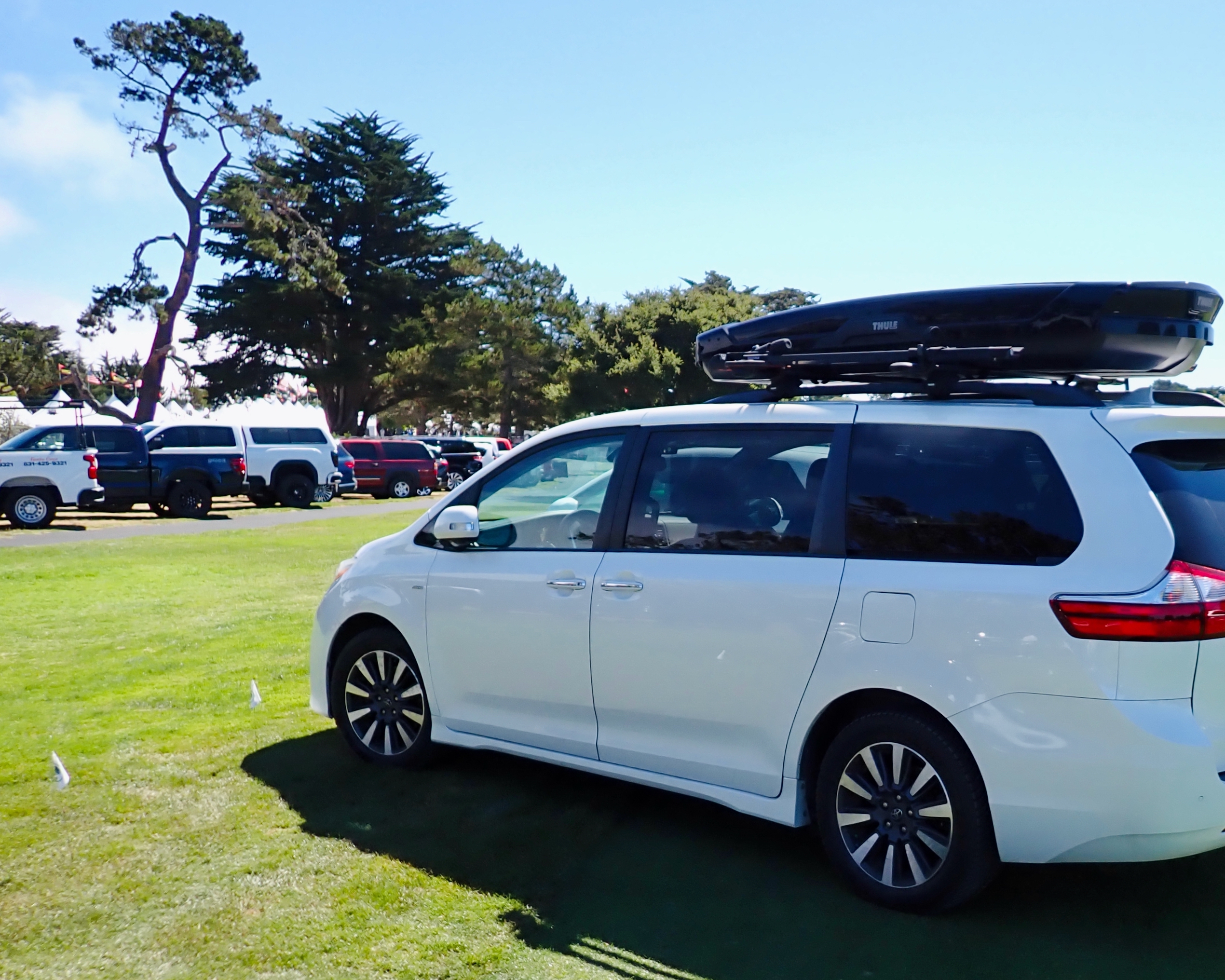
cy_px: 564
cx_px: 749
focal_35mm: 31
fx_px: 1124
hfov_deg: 56.6
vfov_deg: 47.0
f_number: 5.6
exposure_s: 1/200
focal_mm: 4.5
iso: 100
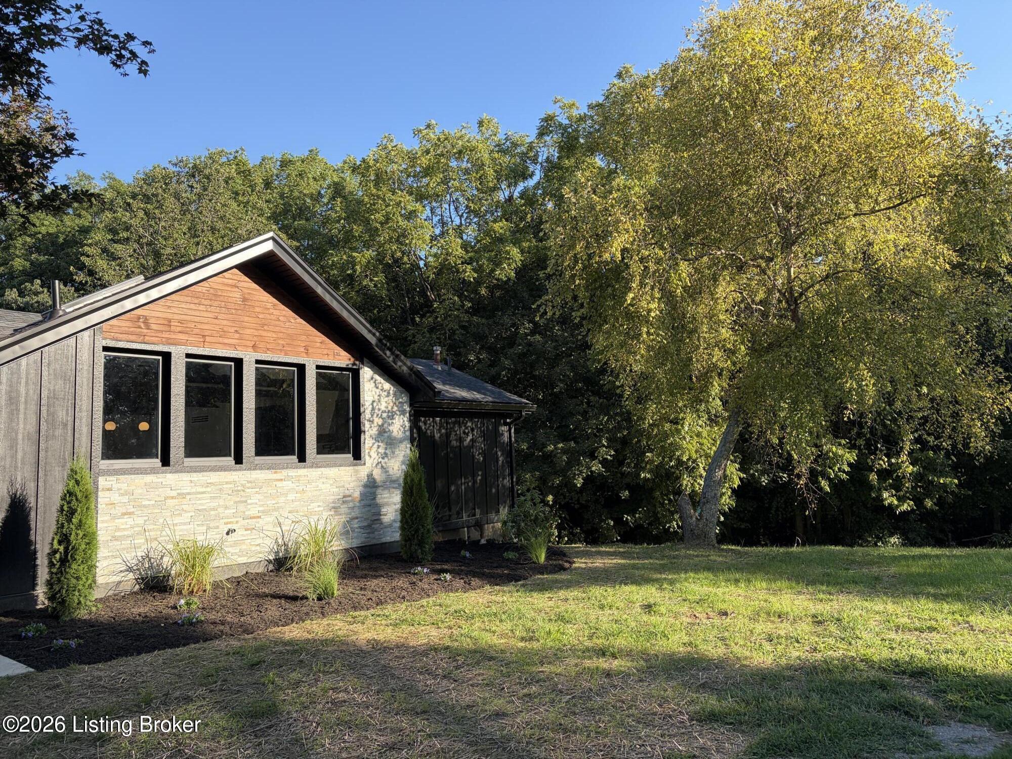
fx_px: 760
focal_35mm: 26
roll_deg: +1.9
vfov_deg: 53.1
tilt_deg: +6.5
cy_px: 380
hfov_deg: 67.3
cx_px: 506
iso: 64
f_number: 1.6
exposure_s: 1/1196
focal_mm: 5.96
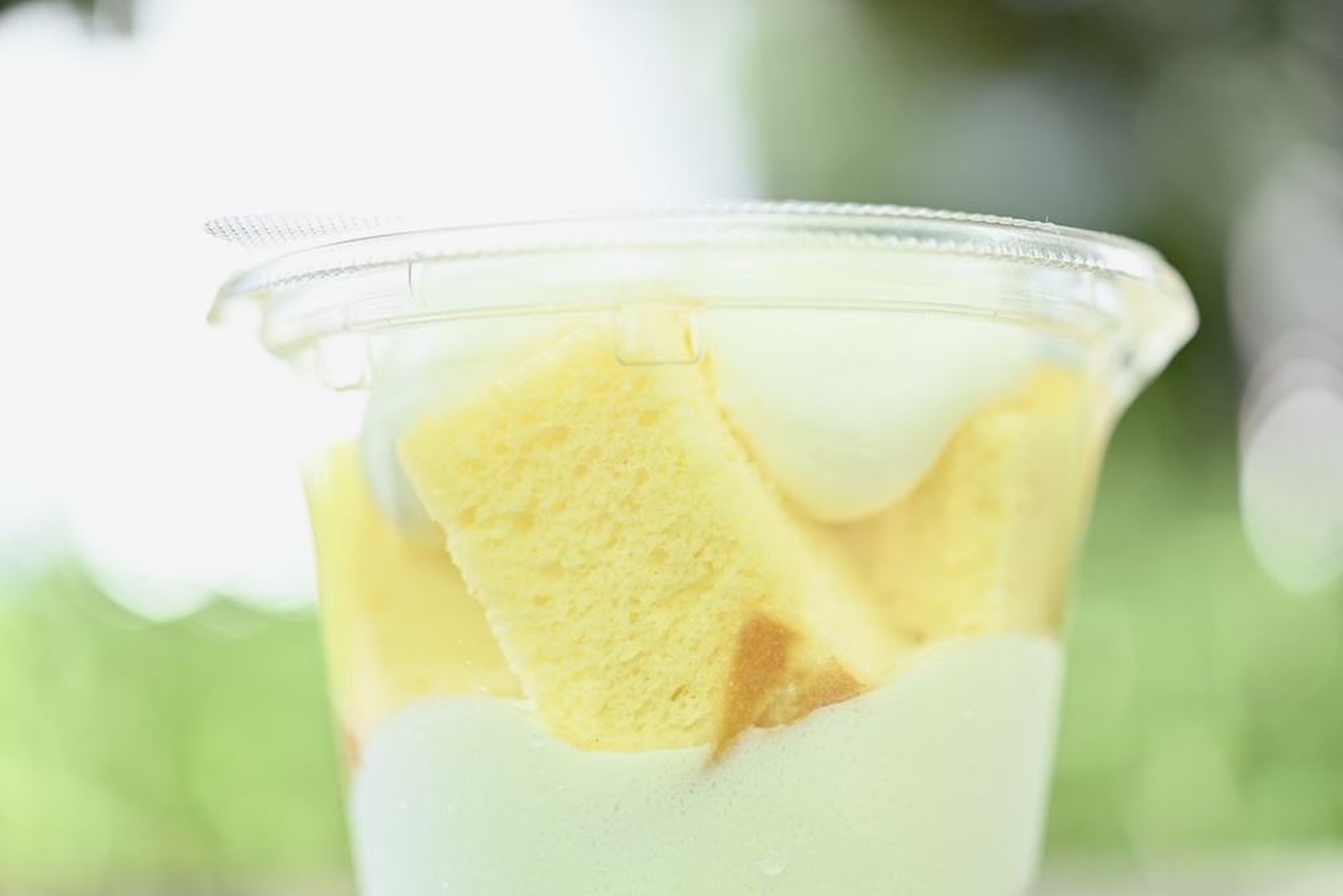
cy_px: 448
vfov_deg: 22.6
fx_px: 2239
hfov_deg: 33.4
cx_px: 672
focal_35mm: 60
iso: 800
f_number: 3.2
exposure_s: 1/320
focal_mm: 60
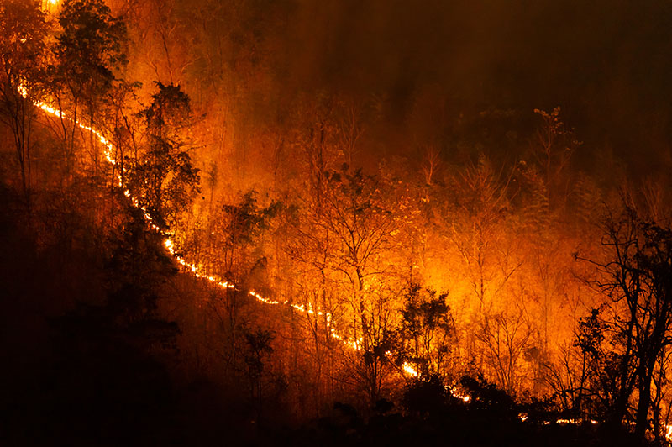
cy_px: 224
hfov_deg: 10.2
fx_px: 3767
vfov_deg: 6.8
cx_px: 336
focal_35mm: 202
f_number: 2.8
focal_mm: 135
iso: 400
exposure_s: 1
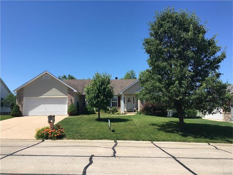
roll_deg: +0.8
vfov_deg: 48.2
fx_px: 195
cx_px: 116
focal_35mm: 29
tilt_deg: +7.3
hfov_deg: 61.7
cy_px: 88
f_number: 2.2
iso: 25
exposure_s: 1/1374
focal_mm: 4.15
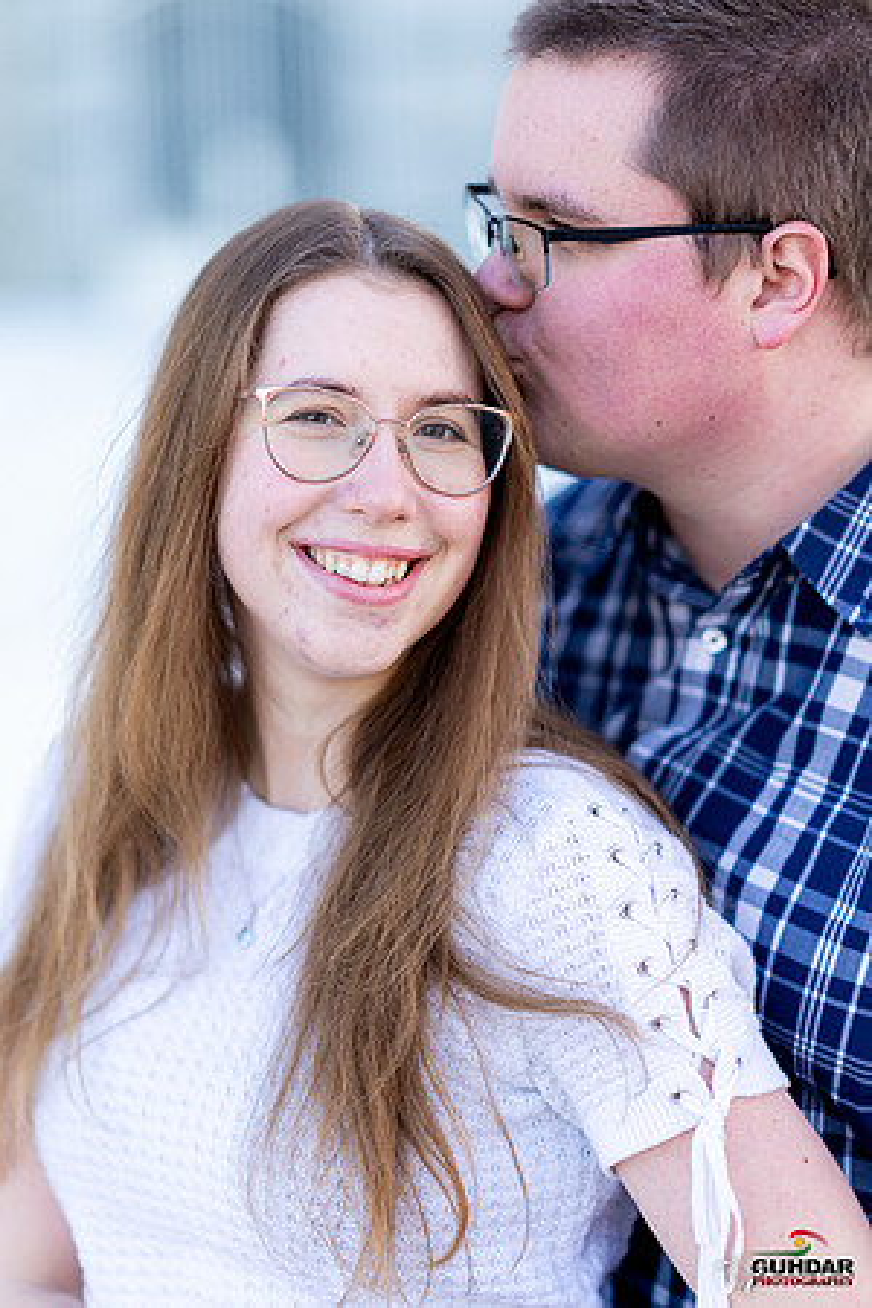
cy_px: 654
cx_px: 436
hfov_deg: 16.1
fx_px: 3088
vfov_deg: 23.9
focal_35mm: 85
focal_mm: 85
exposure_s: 1/1600
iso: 200
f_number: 1.4
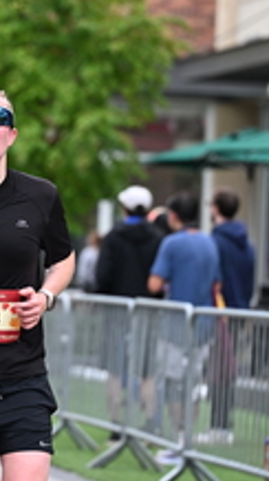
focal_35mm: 278
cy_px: 172
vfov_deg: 7.8
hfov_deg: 4.3
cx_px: 12
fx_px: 3539
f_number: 2.8
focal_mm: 105
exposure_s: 1/2000
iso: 640
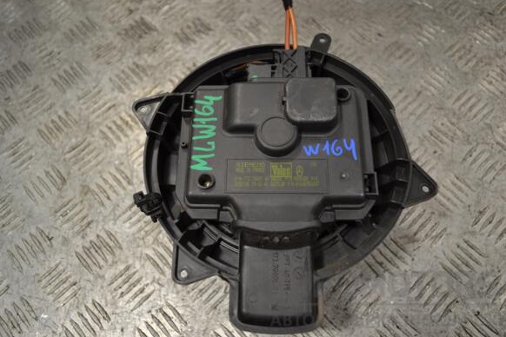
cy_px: 168
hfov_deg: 55.8
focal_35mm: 34
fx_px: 478
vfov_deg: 38.9
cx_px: 254
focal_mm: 22
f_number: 3.8
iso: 100
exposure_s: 1/50
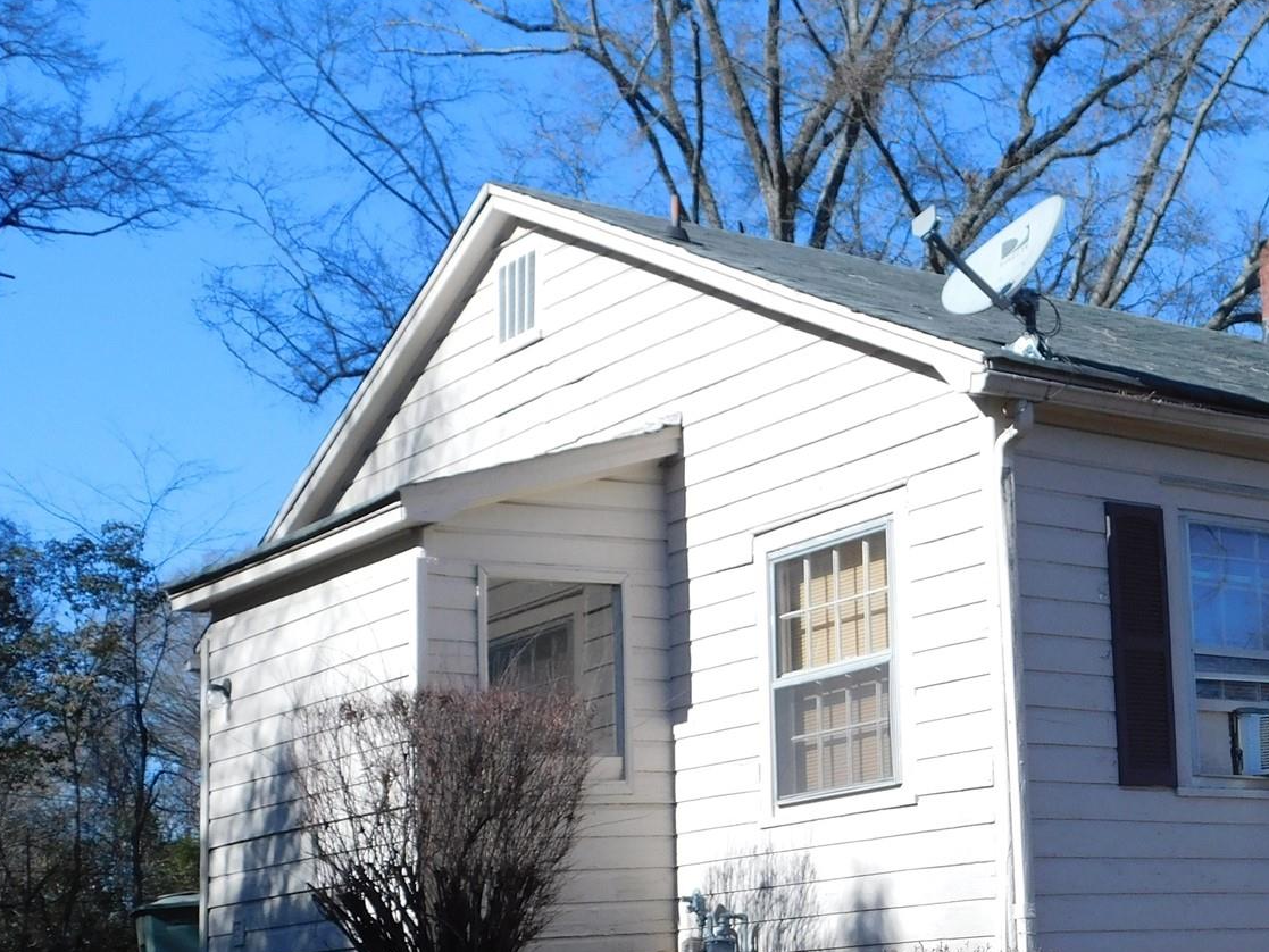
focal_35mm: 66
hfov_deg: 28.2
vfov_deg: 22.0
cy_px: 729
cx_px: 1154
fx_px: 2420
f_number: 3.5
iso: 125
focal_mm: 6.3
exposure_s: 1/1000
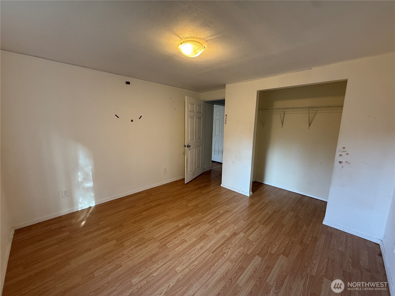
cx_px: 198
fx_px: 160
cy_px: 148
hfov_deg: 102.1
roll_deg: -0.2
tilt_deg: -8.7
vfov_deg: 85.7
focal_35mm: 14
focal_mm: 2.22
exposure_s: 1/60
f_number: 2.2
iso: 250
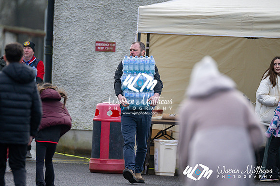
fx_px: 3498
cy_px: 93
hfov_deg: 4.6
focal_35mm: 450
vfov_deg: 3.1
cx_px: 140
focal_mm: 300
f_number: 2.8
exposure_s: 1/1600
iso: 450
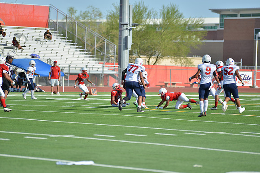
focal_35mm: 200
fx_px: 1445
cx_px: 130
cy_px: 86
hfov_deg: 10.3
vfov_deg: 6.9
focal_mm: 200
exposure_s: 1/1600
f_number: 2.8
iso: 100
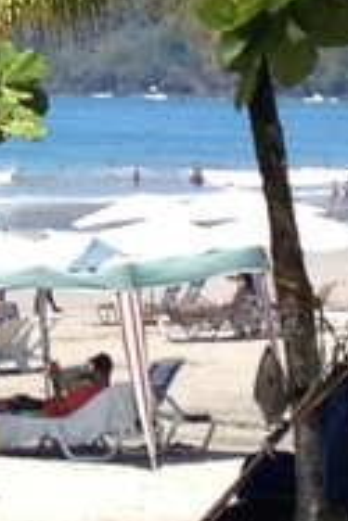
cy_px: -14
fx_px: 4501
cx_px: -434
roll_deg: -1.4
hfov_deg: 4.3
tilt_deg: -2.4
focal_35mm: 311
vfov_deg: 6.6
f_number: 2.4
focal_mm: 4.28
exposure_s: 1/1175
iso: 50
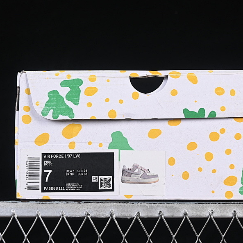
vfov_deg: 15.0
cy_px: 109
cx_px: 144
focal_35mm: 116
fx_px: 921
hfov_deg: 15.0
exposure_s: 1/80
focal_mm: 50
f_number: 8
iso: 160
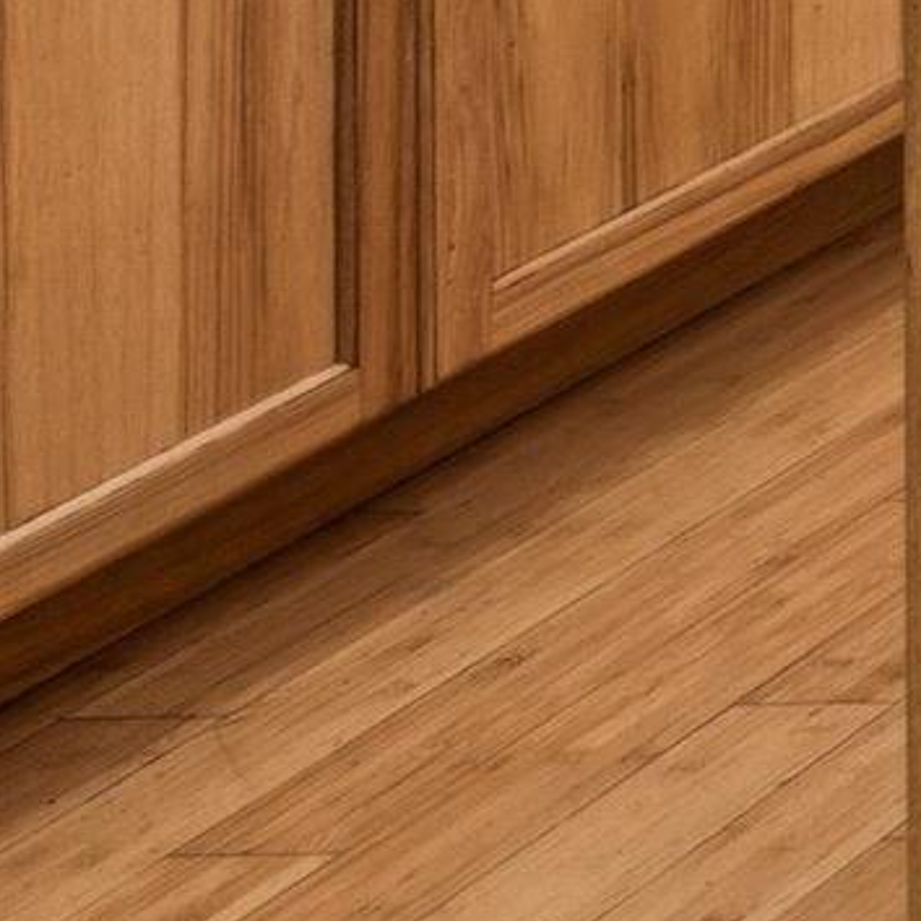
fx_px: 3596
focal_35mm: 119
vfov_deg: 11.3
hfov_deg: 7.5
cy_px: -1501
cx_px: 3994
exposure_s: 1/3.33
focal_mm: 16.2
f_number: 13
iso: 400
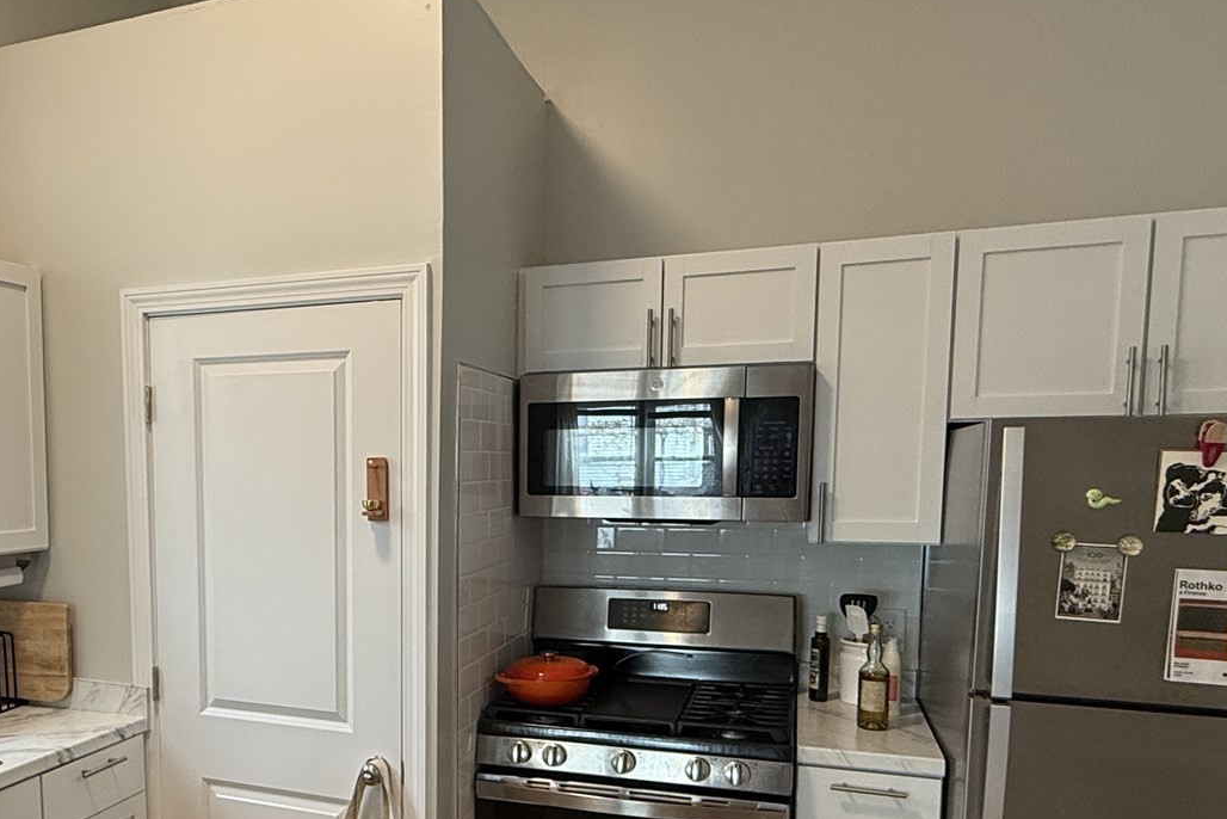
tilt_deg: -5.4
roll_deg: +0.8
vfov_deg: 44.2
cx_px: 396
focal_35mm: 29
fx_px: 989
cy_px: 558
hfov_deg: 61.9
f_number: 2.2
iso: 200
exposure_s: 1/60
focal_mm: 2.22
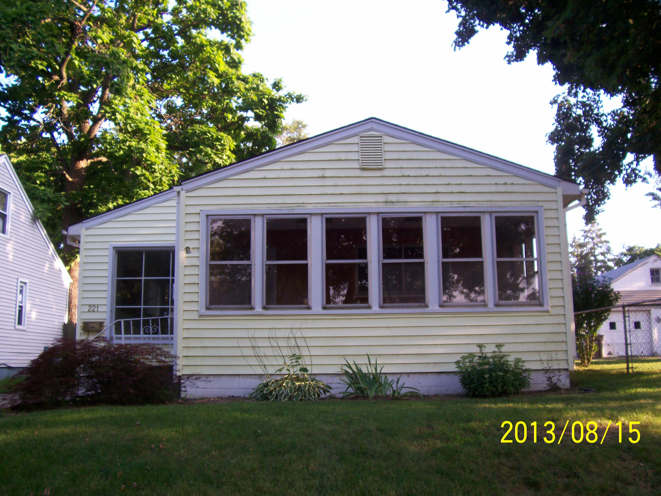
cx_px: 335
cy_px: 245
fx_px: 668
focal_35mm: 35
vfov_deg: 40.7
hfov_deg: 52.6
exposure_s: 1/214
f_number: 2.7
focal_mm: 5.6
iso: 80
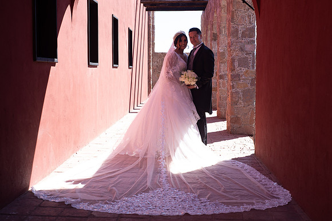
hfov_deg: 39.0
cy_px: 110
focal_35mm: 51
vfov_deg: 26.6
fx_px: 469
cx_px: 166
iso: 100
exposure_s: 1/160
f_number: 6.3
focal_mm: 50
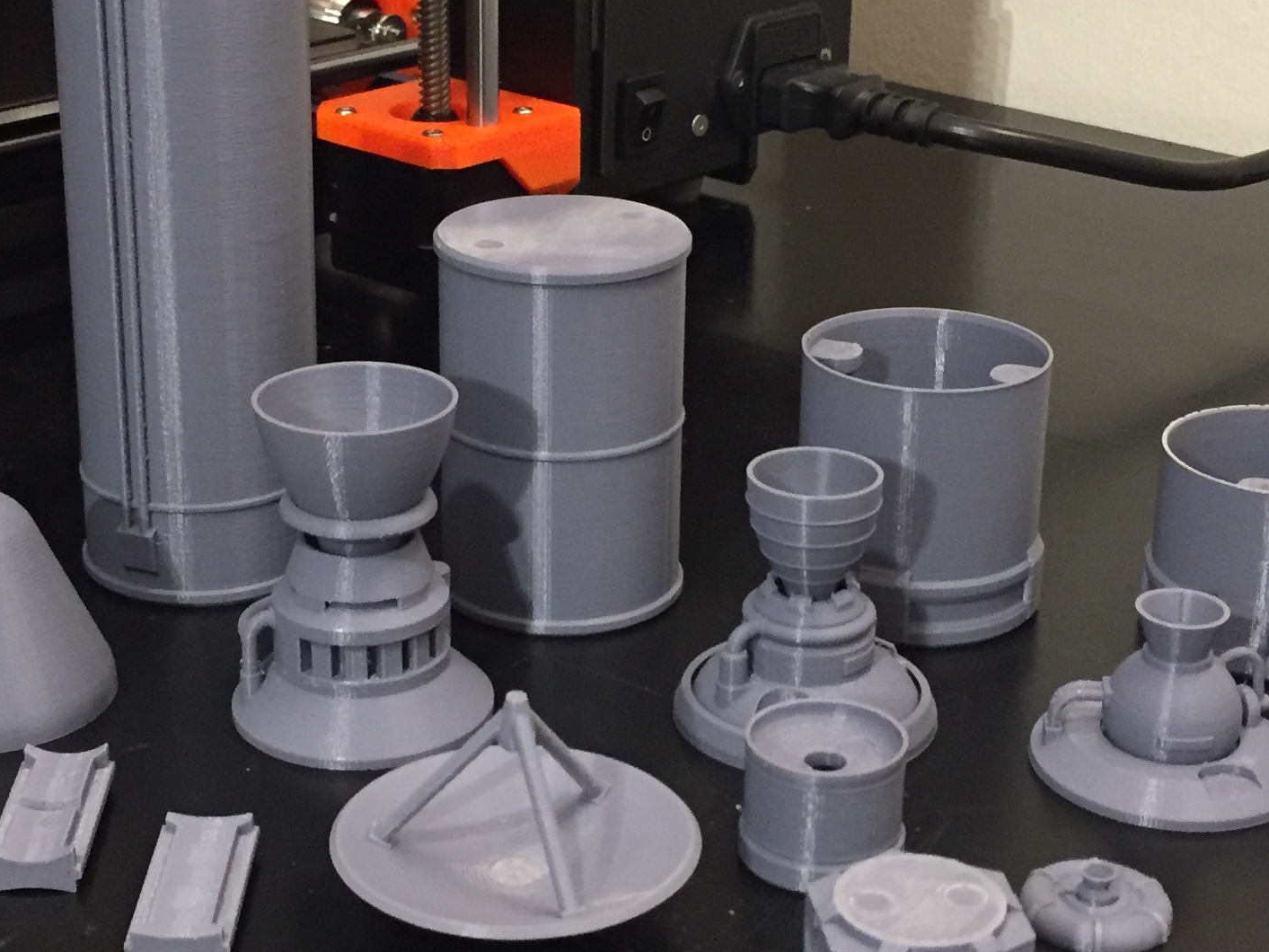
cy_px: 472
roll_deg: -0.6
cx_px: 598
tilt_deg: -23.0
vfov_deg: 21.9
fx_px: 2456
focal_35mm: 67
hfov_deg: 29.0
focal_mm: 4.15
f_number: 2.2
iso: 200
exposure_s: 1/30
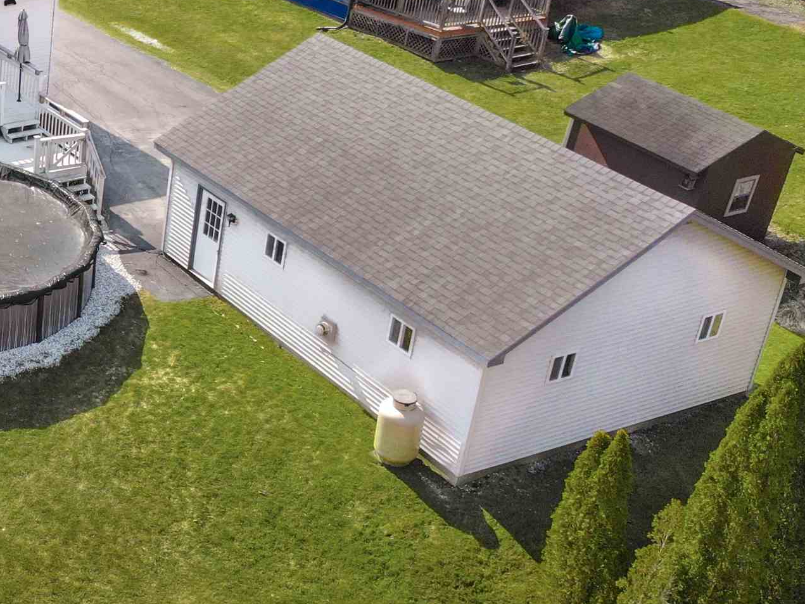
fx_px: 1349
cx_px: -103
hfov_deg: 29.6
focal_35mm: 58
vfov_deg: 25.2
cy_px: 234
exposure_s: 1/35
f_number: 2.8
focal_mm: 4.5
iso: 100
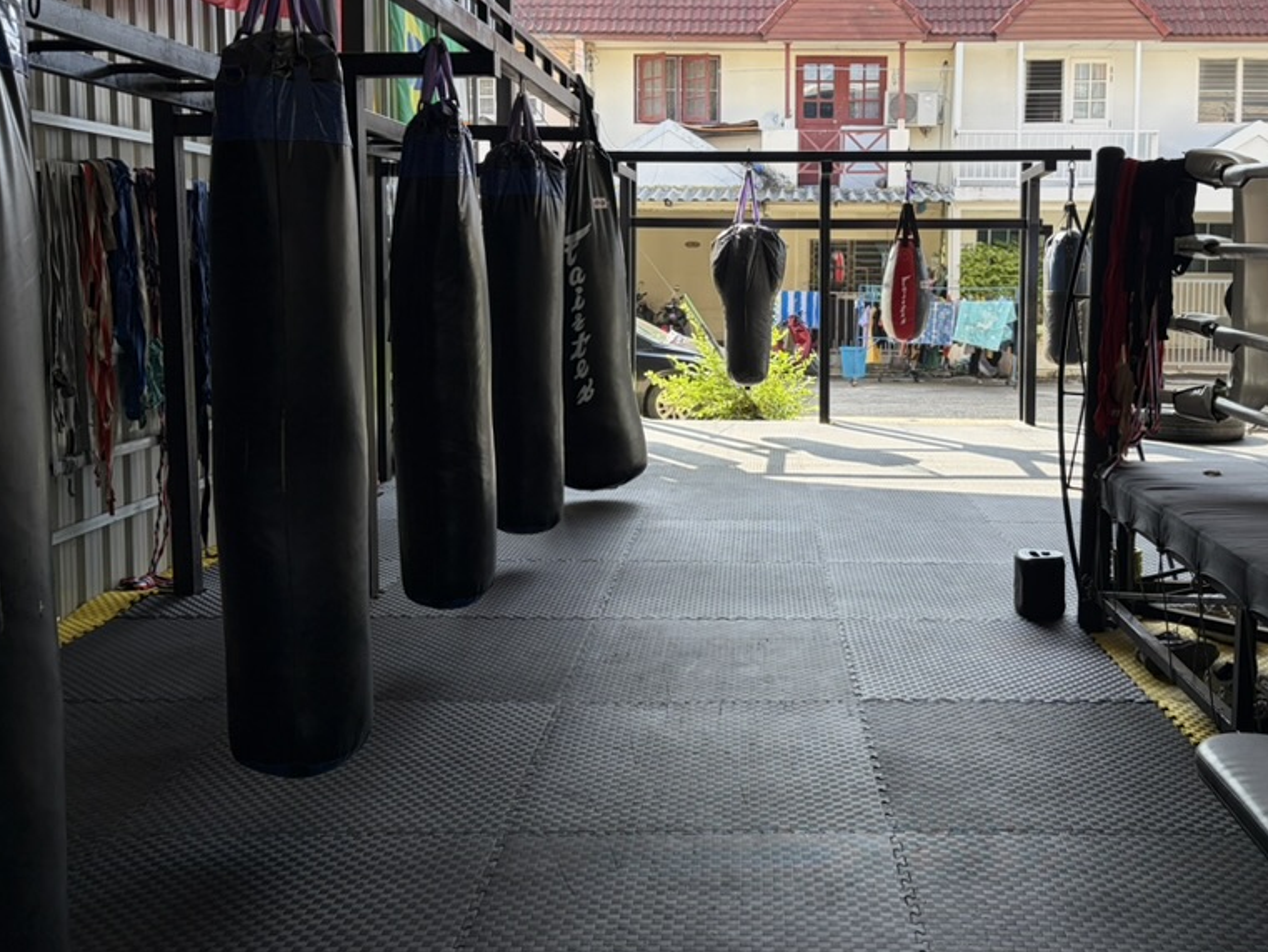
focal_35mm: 35
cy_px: 345
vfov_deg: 40.4
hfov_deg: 52.2
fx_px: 1282
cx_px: 773
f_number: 1.6
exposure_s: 1/251
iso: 50
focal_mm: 5.96
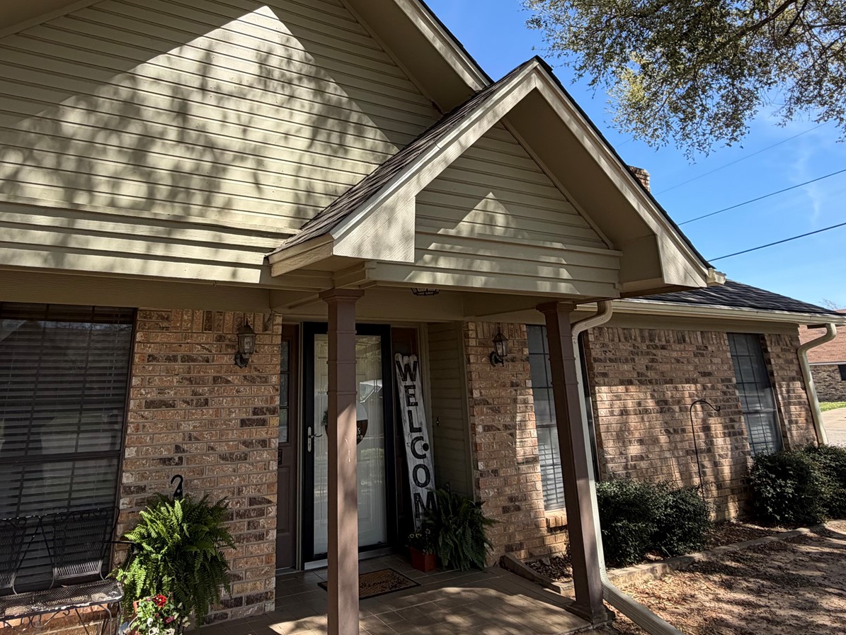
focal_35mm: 24
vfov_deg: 55.4
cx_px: 361
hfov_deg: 71.2
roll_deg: +1.0
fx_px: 586
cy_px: 203
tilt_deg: +17.9
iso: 40
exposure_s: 1/559
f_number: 2.2
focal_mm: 2.22
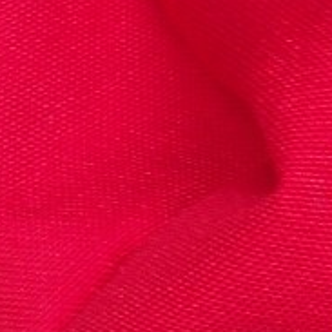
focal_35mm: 292
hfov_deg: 5.8
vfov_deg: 5.9
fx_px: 3168
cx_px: -343
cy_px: 604
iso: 80
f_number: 4
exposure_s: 1/40
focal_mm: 10.5
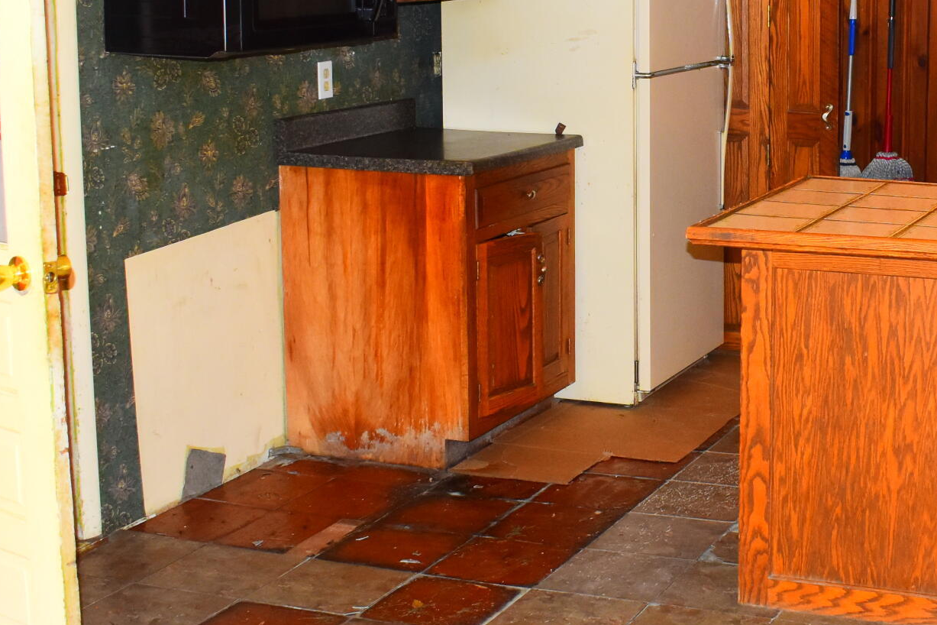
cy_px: 232
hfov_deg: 29.8
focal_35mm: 66
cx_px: 755
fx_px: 1718
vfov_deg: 20.6
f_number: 4.5
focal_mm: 18
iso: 800
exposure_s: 1/80
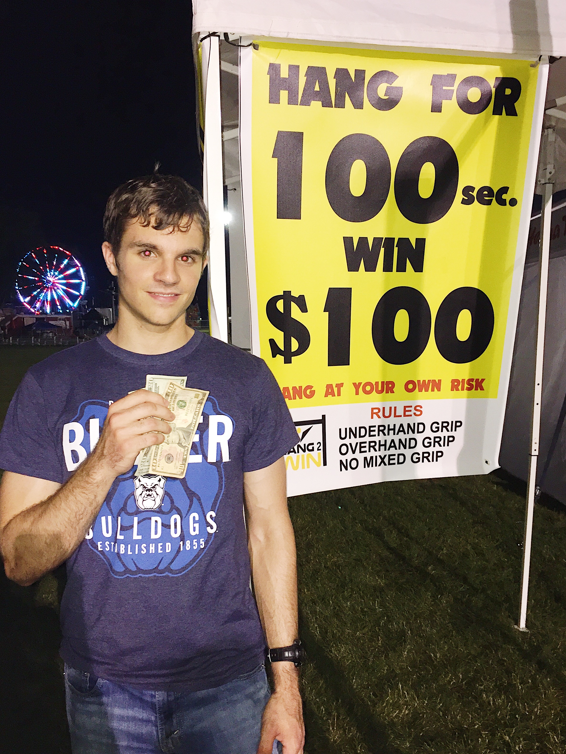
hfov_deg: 46.8
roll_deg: +0.2
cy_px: 375
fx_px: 654
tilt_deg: -2.2
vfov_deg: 60.0
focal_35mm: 30
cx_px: 284
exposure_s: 1/30
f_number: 2.2
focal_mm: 4.15
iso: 160
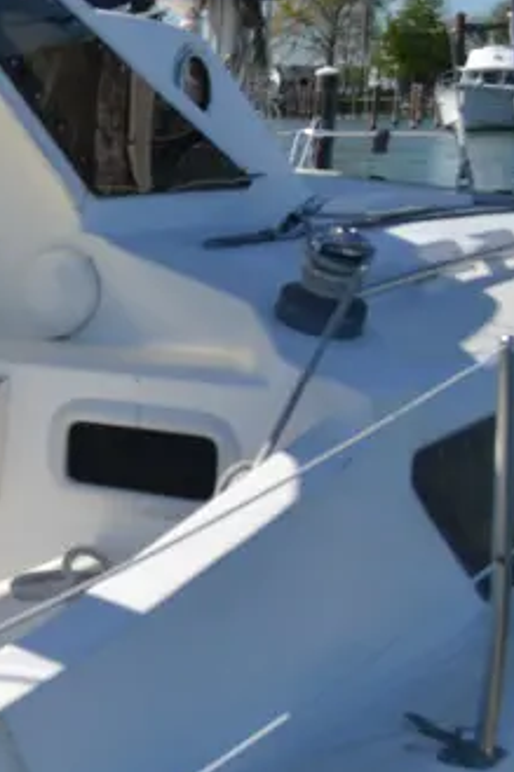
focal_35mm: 73
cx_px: -408
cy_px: 454
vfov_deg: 27.7
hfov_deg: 15.9
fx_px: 1565
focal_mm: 20
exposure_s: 1/320
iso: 100
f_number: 9
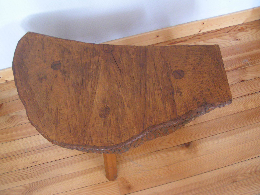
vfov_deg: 37.7
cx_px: 130
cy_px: 98
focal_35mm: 38
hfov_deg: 49.0
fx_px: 285
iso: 200
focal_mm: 5.8
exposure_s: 1/30
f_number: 2.8
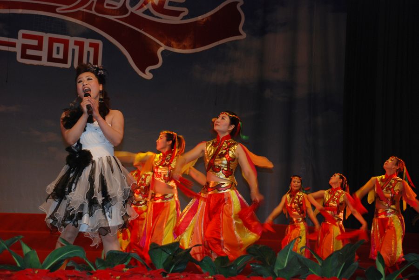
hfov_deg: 27.0
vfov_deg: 18.2
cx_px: 210
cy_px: 140
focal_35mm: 75
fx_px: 874
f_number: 5
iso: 250
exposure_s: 1/60
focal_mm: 50
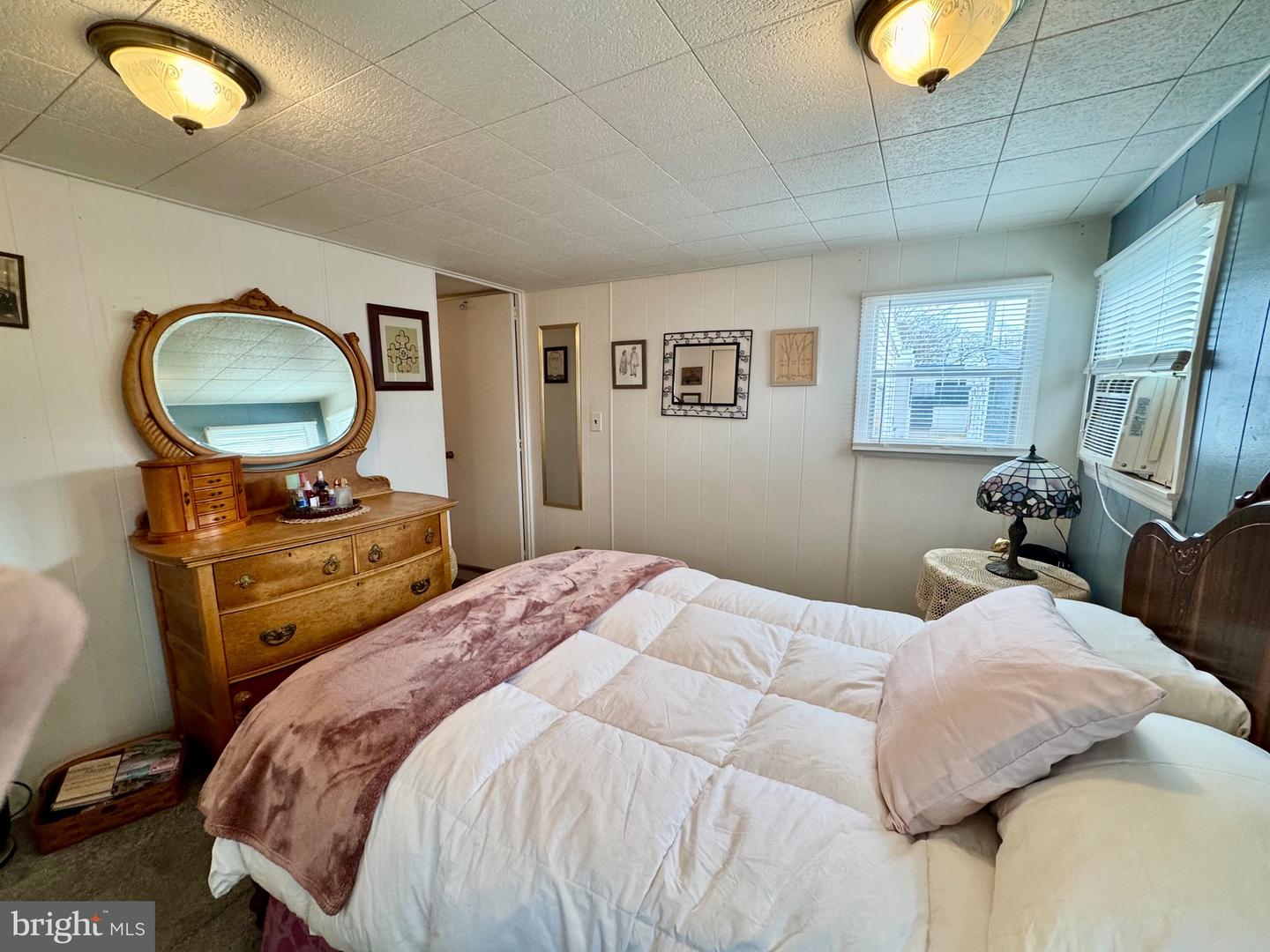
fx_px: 514
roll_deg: -0.2
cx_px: 635
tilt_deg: -9.1
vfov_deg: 85.7
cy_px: 476
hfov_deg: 102.1
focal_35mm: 14
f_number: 2.2
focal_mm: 2.22
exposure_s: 1/120
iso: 200
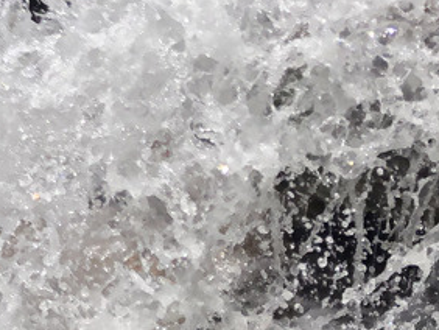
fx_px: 1510
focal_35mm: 119
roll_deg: -0.4
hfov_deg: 14.3
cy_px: -251
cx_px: -394
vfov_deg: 11.6
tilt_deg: -7.2
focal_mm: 4
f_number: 1.8
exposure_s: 1/1600
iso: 20
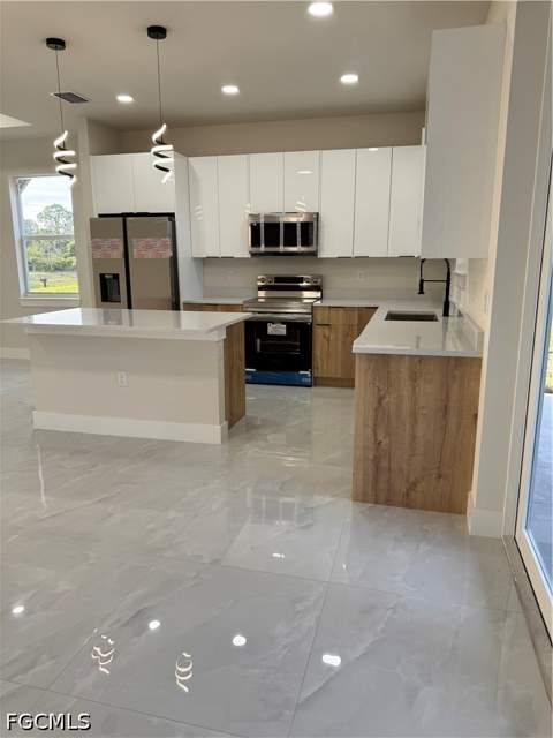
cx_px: 276
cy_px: 369
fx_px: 511
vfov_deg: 71.6
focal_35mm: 24
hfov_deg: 56.8
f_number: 1.78
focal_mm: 6.76
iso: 100
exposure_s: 1/147
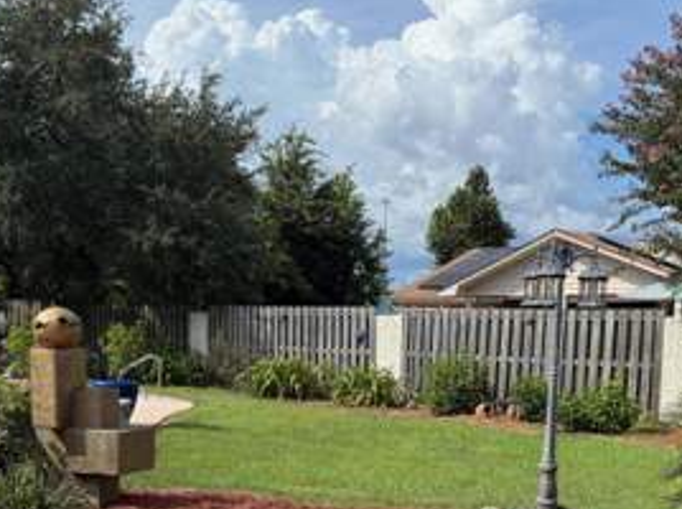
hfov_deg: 43.9
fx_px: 846
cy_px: 396
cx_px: 333
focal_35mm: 43
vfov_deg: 32.7
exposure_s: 1/4167
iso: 80
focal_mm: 6.76
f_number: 1.78
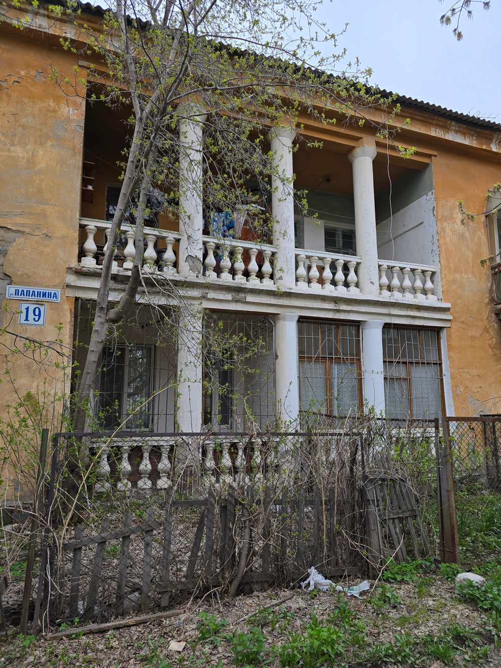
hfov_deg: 58.9
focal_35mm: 23
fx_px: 444
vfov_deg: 73.9
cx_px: 250
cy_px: 334
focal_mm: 6.3
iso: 32
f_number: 1.7
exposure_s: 1/180
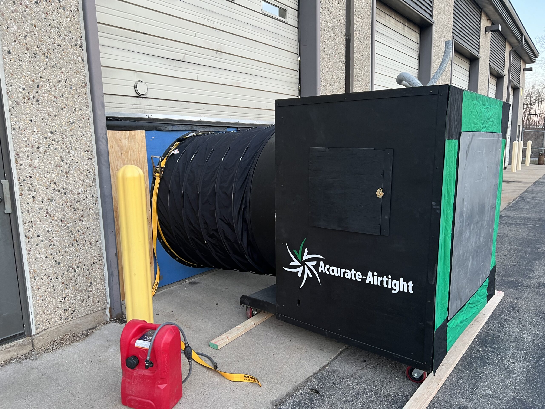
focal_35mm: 26
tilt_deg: -6.9
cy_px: 204
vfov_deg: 53.1
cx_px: 272
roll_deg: +1.8
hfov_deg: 67.3
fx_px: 409
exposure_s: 1/60
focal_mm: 5.7
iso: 100
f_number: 1.5
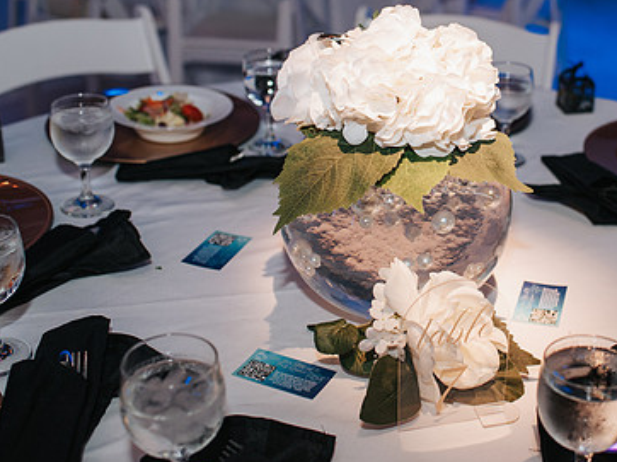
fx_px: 962
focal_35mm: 54
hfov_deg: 35.1
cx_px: 423
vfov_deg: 26.8
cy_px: 146
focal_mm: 35
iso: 800
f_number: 2.8
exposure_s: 1/200
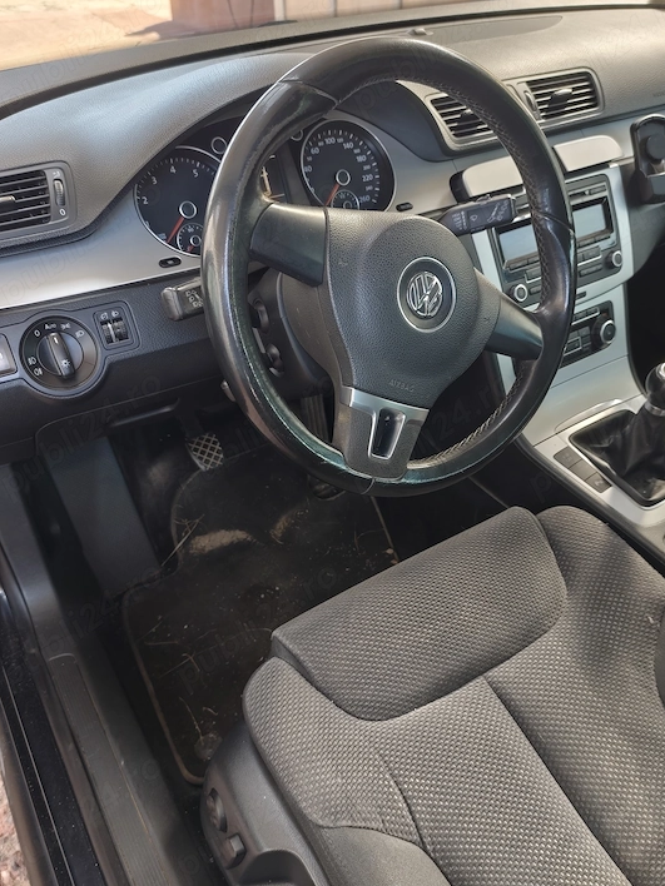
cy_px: 476
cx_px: 344
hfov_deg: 53.1
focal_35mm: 26
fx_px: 666
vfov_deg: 67.2
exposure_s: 1/50
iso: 640
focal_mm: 6.19
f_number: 1.65
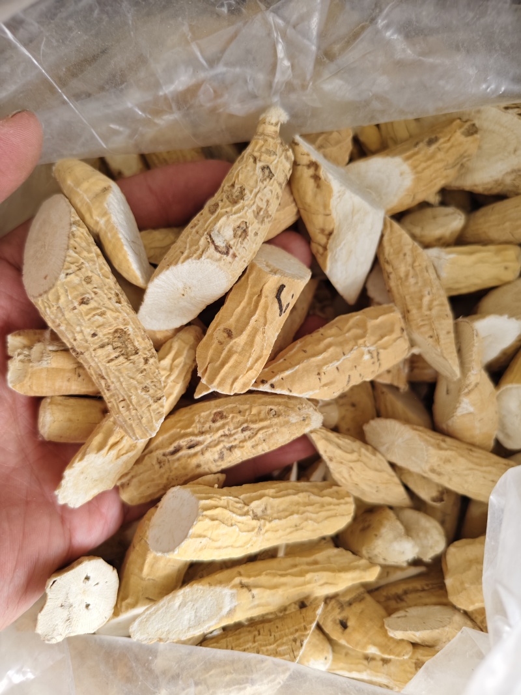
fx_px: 462
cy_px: 348
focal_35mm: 23
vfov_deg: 73.9
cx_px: 260
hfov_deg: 58.9
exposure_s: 1/100
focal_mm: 5.56
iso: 260
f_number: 1.88
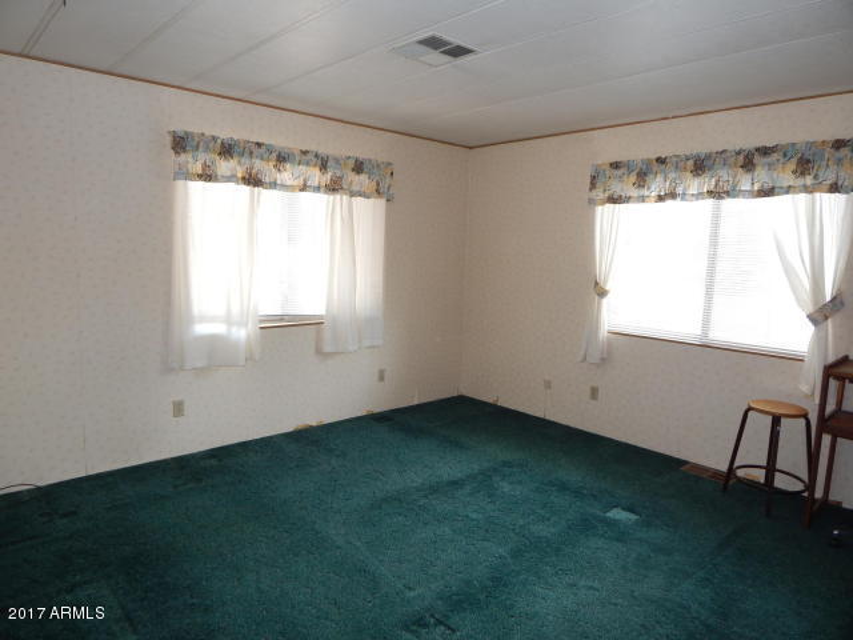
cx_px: 426
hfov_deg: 76.4
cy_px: 320
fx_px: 542
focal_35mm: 22
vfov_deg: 61.1
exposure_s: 1/30
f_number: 3
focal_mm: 4
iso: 125
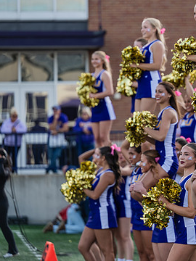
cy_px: 121
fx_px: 1578
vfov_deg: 9.5
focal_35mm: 209
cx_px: 195
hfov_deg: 7.1
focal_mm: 135
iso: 100
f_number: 3.2
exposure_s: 1/640
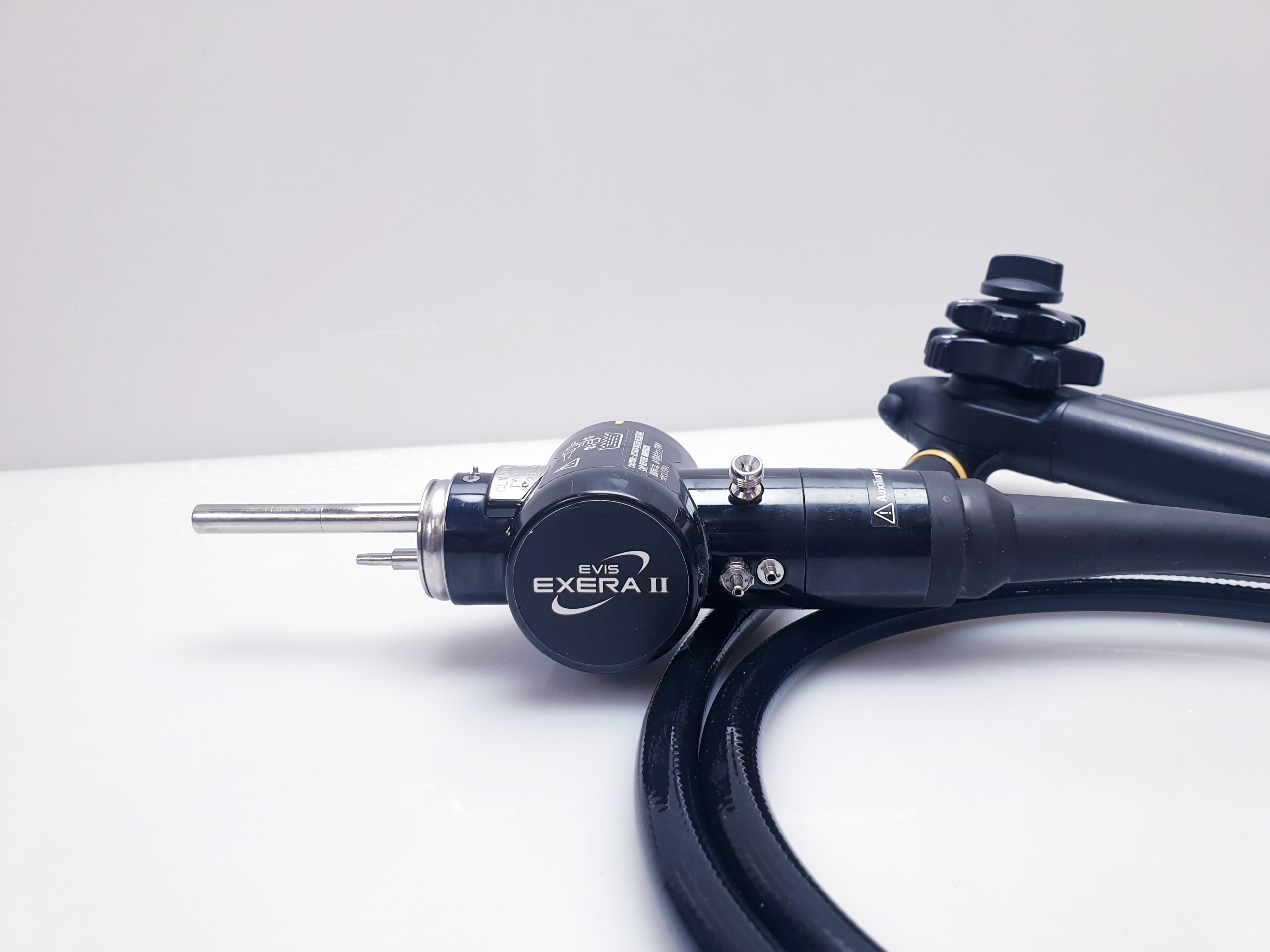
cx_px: 635
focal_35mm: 26
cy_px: 476
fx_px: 954
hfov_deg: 67.3
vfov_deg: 53.1
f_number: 2.4
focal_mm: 4.3
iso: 64
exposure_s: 1/50
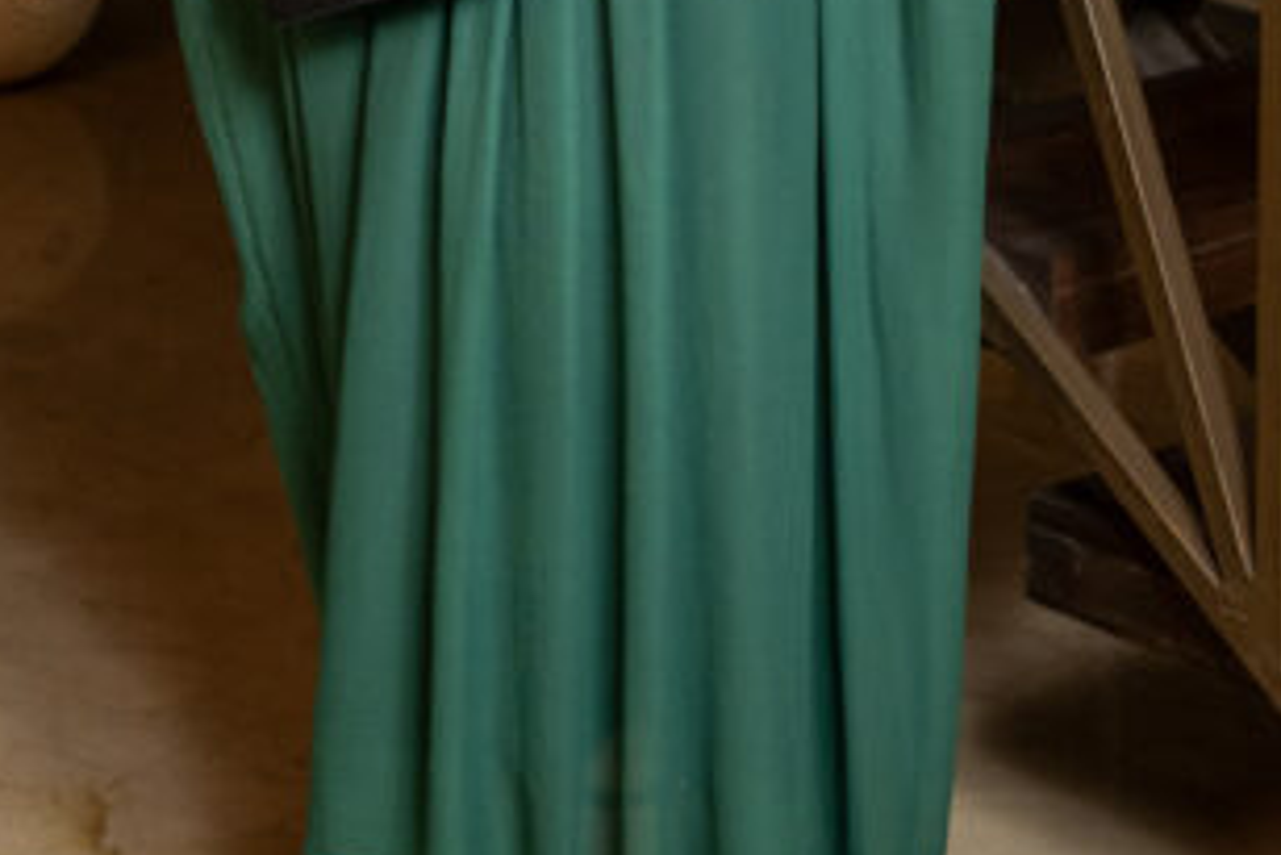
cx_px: 663
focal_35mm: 129
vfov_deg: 10.2
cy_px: -555
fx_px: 4592
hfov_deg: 15.9
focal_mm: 44
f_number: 4
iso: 1000
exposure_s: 1/125
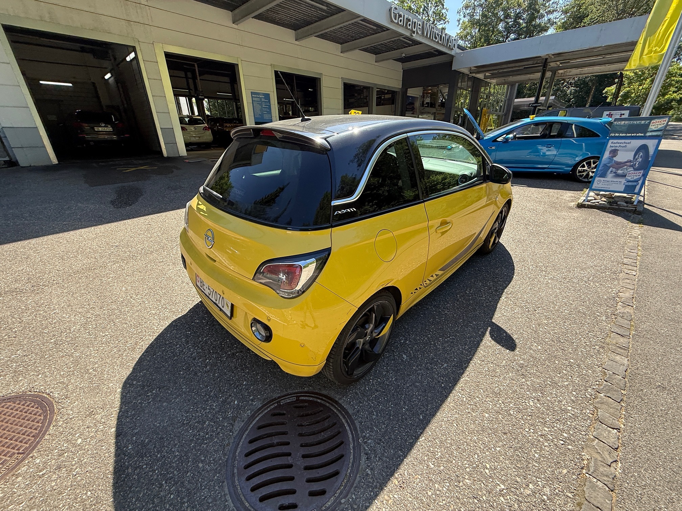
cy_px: 256
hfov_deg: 102.1
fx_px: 276
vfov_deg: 85.7
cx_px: 341
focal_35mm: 14
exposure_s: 1/403
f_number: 2.2
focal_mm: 2.22
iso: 50
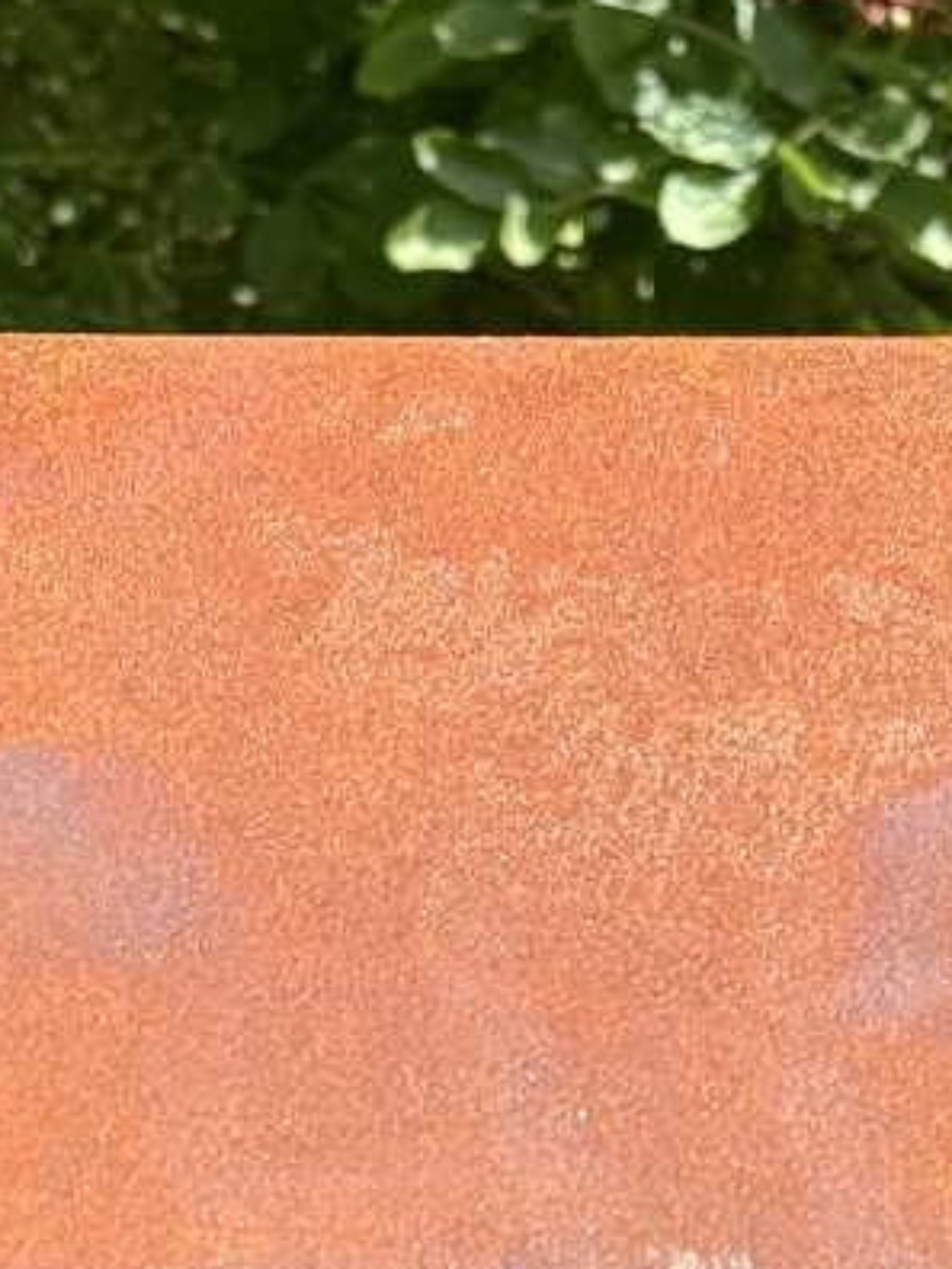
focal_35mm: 182
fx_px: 6674
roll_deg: -1.3
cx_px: 431
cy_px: 1516
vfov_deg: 10.7
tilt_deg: -6.4
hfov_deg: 8.2
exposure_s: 1/1215
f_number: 1.78
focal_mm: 6.76
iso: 64
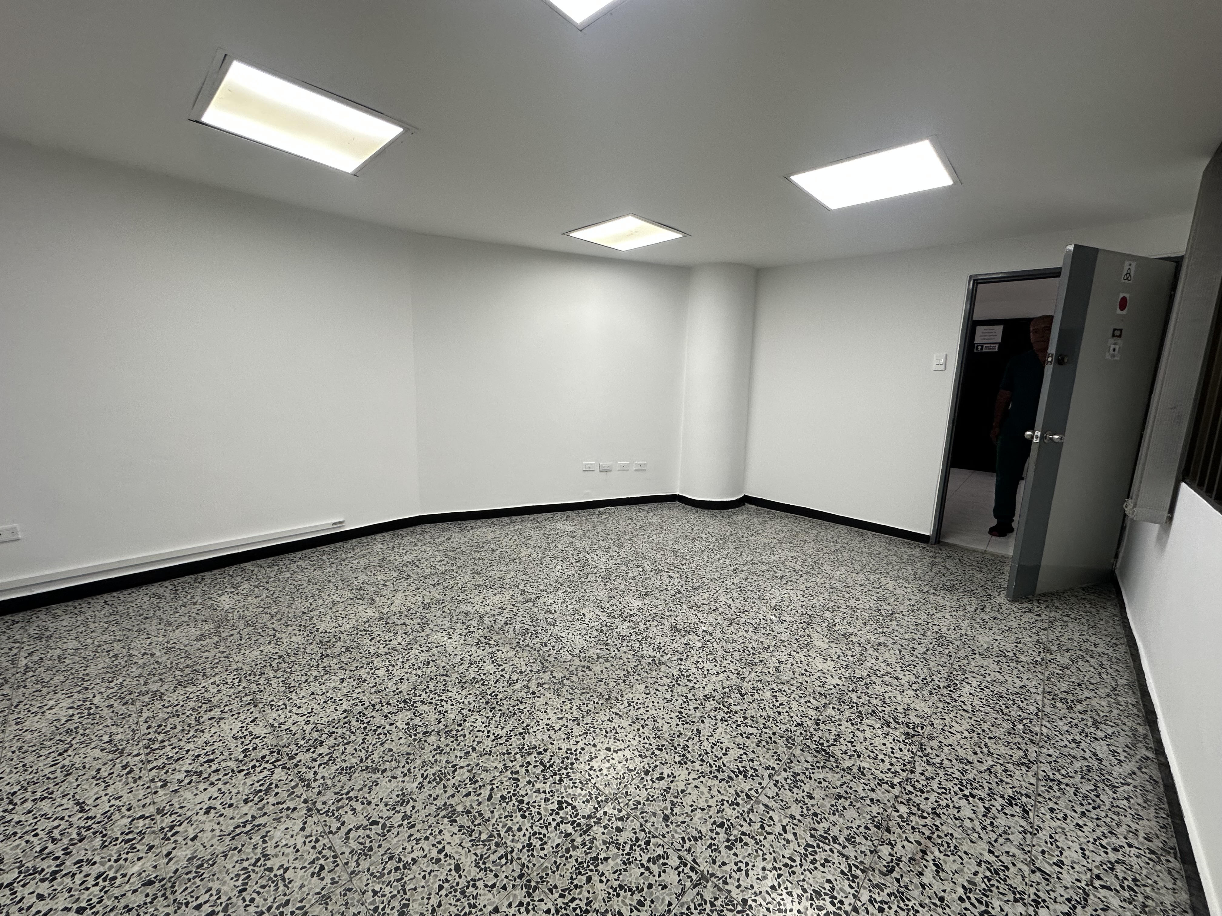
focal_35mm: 14
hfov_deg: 102.1
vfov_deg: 85.7
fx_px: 494
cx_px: 611
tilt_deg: -9.3
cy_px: 458
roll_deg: -2.2
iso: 100
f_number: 2.2
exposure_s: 1/120
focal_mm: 2.22
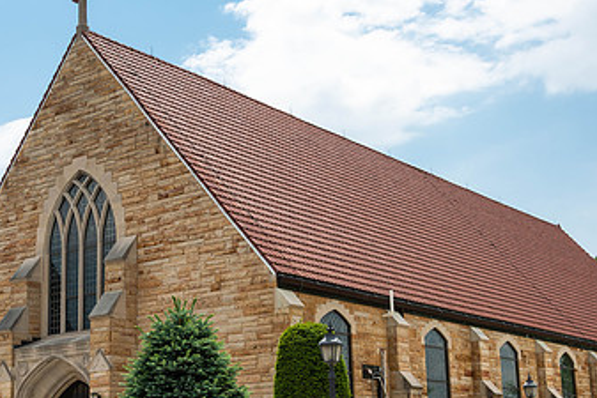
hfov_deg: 32.8
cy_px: 256
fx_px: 1012
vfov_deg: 22.2
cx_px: 253
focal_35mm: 61
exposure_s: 1/500
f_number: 7.1
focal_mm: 35
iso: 100
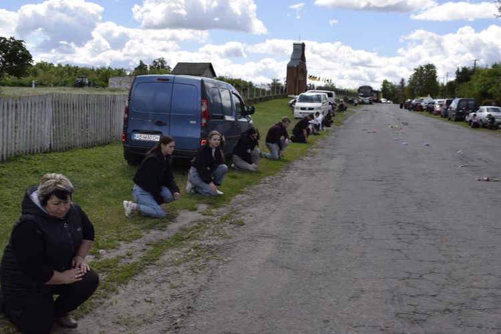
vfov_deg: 36.9
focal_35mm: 36
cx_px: 250
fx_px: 501
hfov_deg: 53.1
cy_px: 167
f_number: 10
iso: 100
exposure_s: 1/200
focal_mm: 24
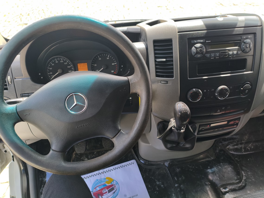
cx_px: 132
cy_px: 99
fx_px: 198
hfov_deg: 67.3
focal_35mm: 26
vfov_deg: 53.1
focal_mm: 4.94
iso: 80
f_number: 1.5
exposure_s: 1/325
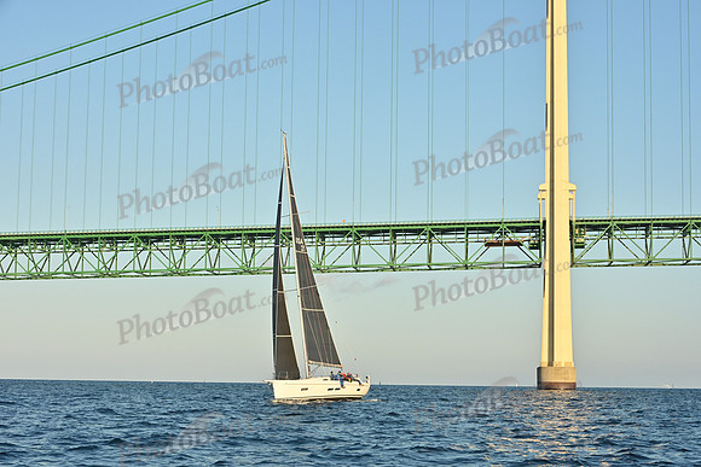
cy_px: 234
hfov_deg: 28.8
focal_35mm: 70
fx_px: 1363
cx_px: 350
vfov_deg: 19.5
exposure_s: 1/1000
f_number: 10
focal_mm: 70
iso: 800
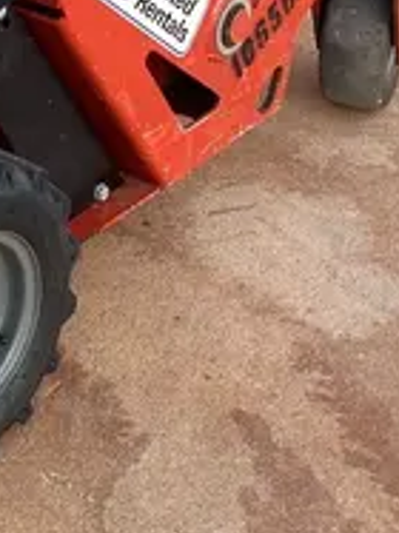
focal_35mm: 110
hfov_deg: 12.8
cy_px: -76
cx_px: -194
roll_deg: +1.7
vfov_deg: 17.2
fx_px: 1692
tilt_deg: -20.5
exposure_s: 1/121
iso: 80
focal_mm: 3.99
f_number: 1.8
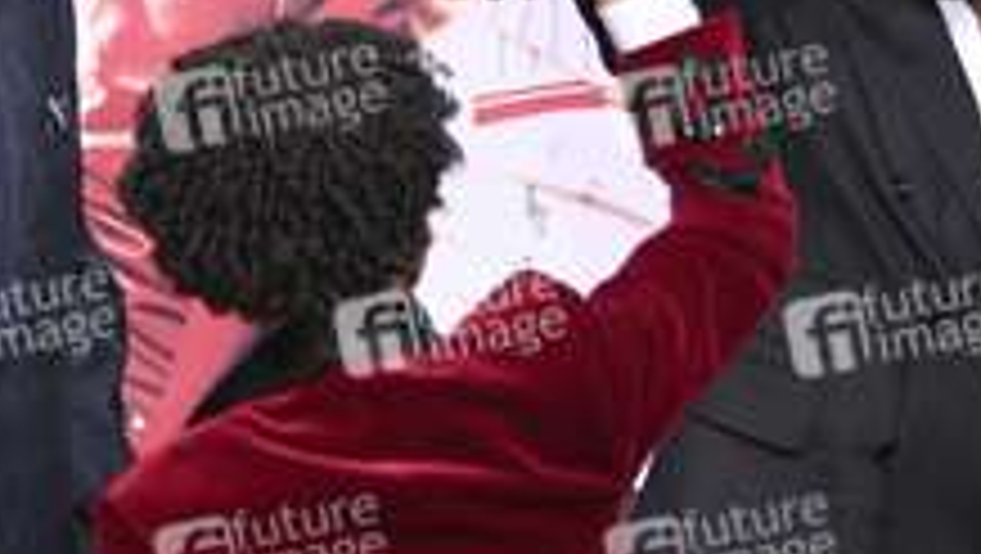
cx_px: 331
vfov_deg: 6.6
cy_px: 212
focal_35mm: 184
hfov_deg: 11.7
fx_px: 4790
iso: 400
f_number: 5.6
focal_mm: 85
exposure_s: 1/250
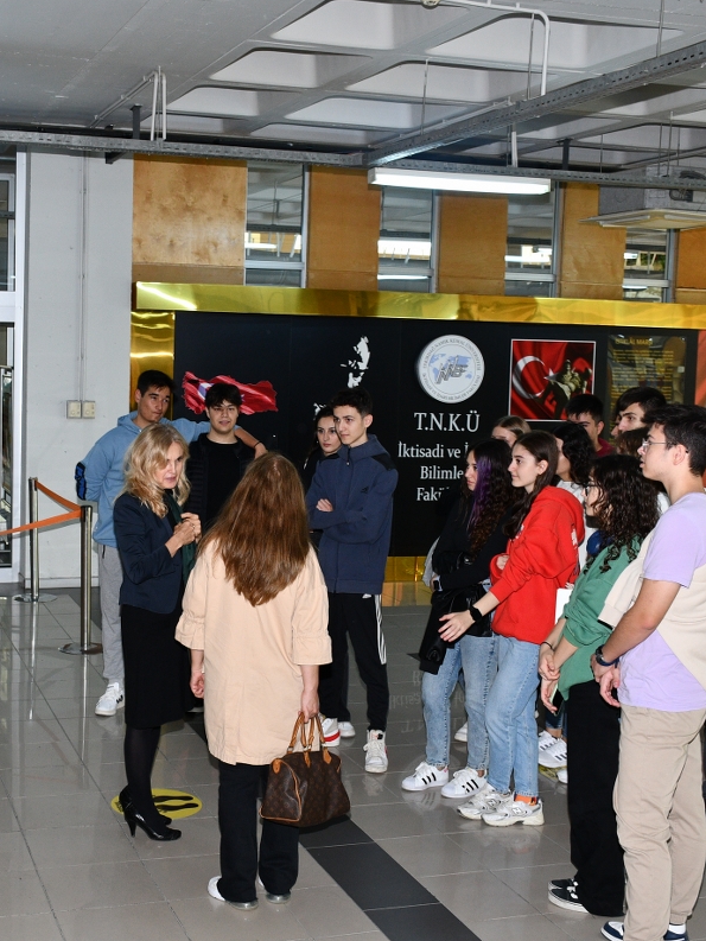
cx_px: 230
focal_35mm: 48
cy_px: 473
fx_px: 1305
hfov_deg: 30.0
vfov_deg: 39.7
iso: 800
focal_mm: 22
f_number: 7.1
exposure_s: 1/60
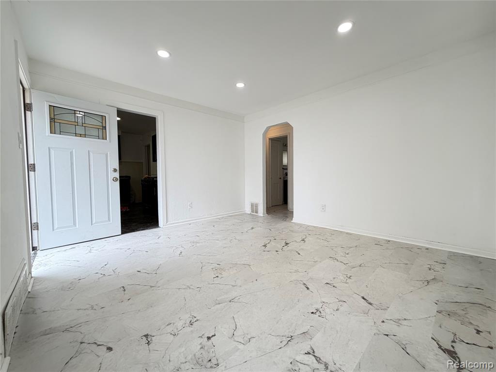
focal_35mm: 14
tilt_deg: -3.1
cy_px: 186
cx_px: 248
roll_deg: +1.0
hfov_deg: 102.1
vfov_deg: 85.7
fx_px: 201
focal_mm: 2.22
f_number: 2.2
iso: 200
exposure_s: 1/120
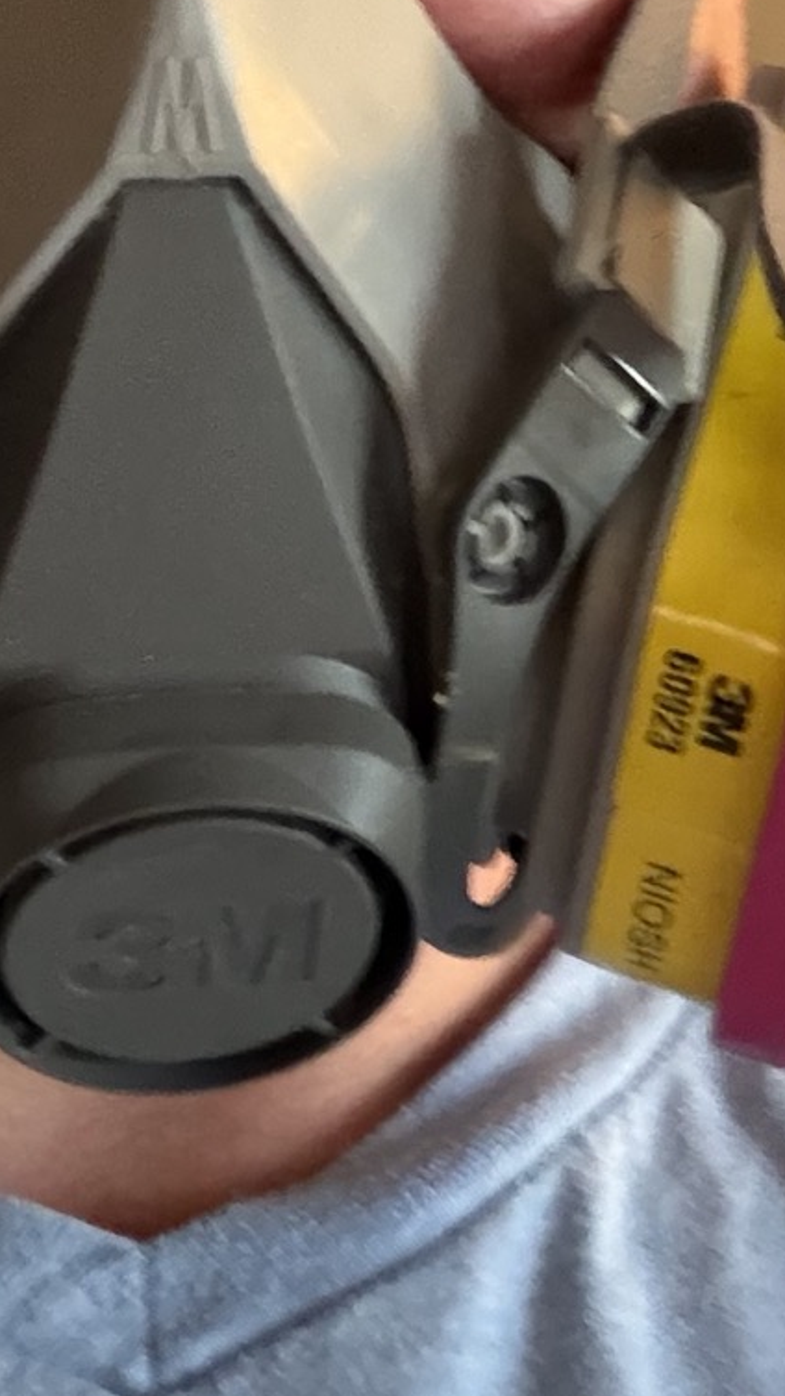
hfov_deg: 15.3
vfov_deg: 25.9
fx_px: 2887
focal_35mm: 78
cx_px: 31
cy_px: 39
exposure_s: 1/15
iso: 800
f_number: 1.9
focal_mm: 2.71
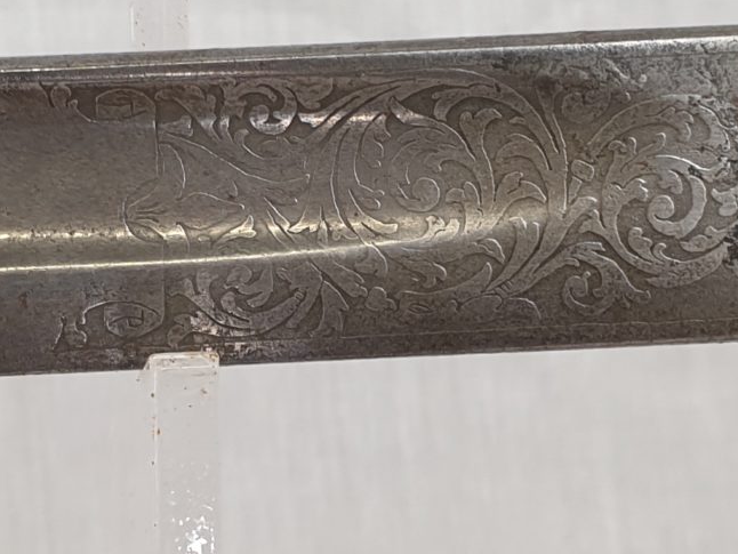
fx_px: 2197
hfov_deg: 18.9
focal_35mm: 103
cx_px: 127
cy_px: 344
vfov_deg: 14.4
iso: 50
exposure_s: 1/50
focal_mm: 4.3
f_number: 2.4
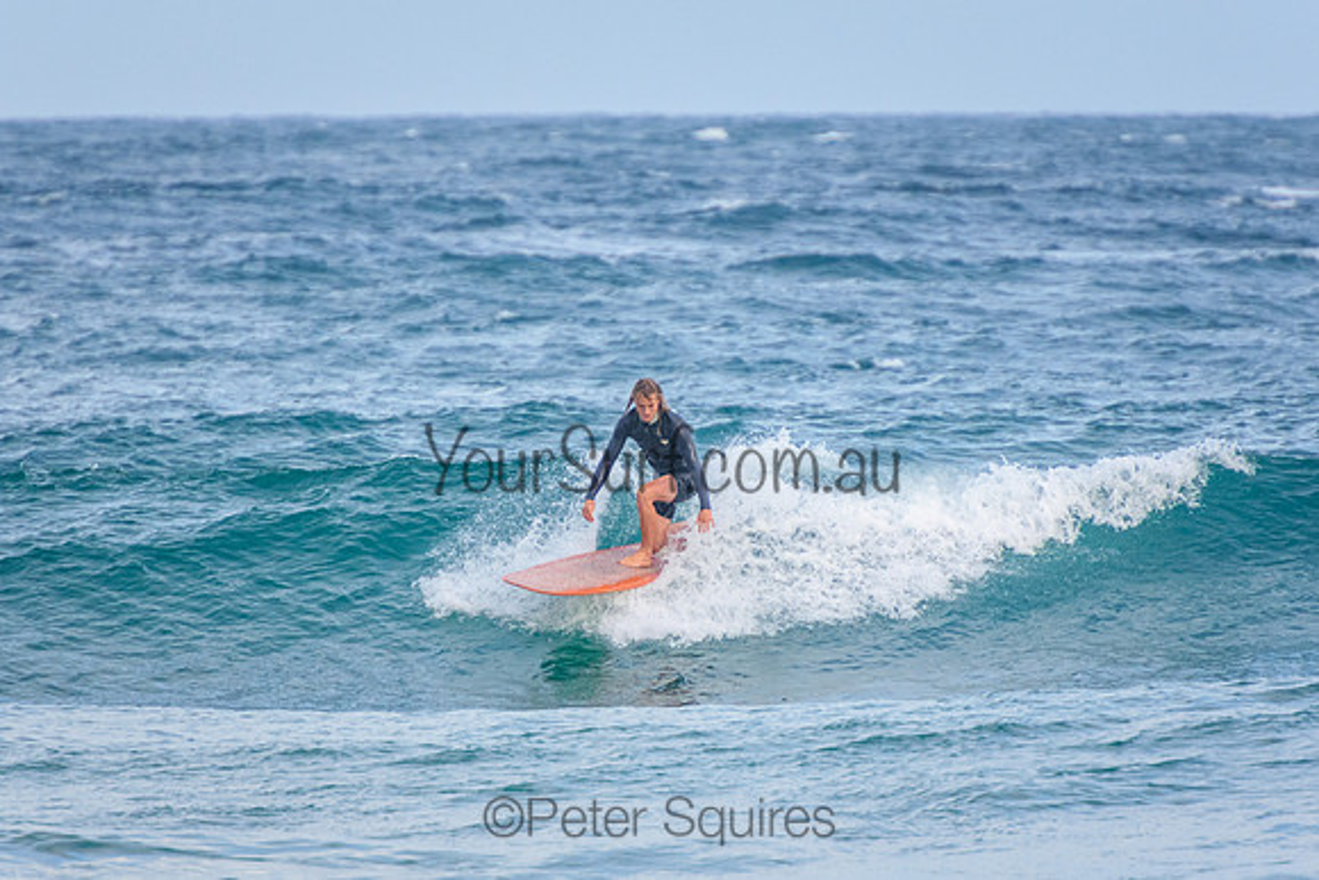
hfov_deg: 3.4
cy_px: 440
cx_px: 660
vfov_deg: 2.2
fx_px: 22529
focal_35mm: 615
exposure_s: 1/1600
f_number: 5.6
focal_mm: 400
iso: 900
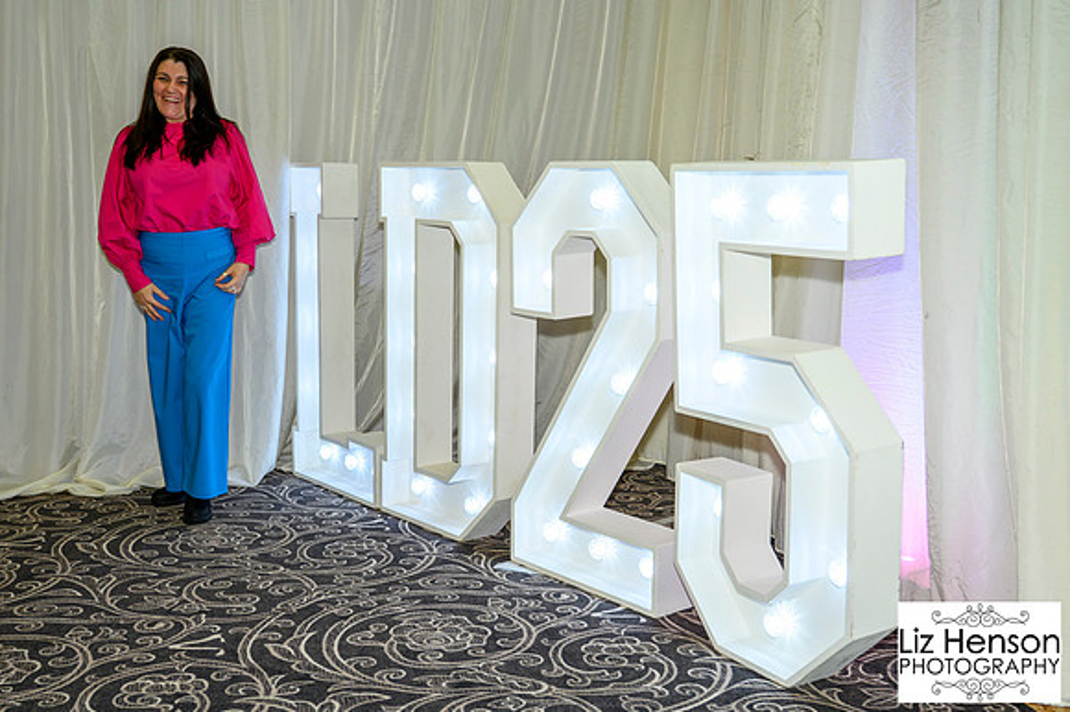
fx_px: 1159
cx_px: 516
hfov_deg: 49.5
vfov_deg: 34.1
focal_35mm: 39
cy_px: 347
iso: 1250
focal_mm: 35
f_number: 4
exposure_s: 1/160
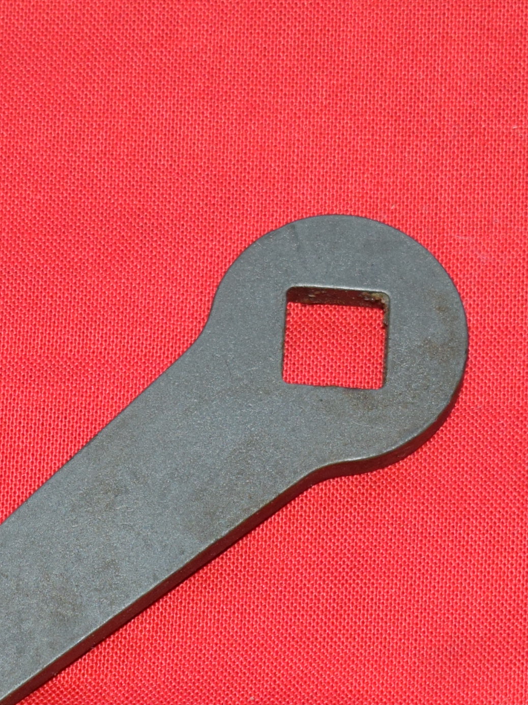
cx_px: 118
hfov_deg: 8.3
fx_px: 3622
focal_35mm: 178
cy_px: 562
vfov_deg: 11.1
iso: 800
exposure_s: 1/200
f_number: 5.6
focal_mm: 38
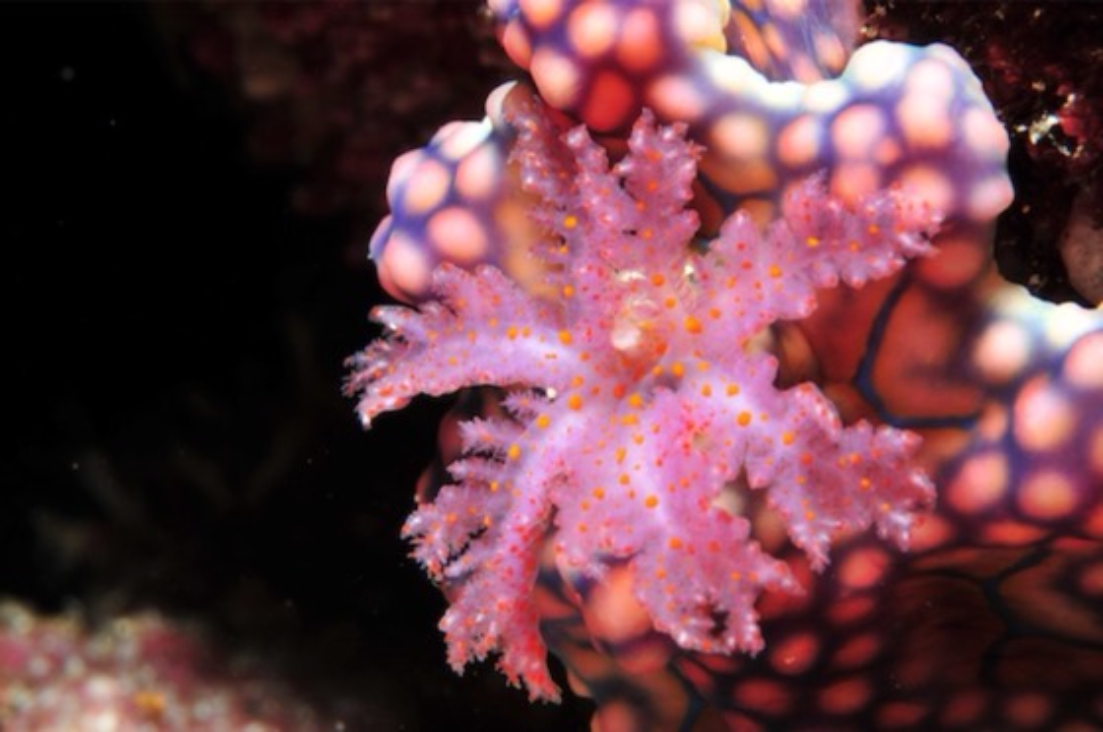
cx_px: 552
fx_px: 2754
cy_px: 366
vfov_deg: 15.2
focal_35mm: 90
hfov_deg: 22.6
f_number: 40
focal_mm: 60
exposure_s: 1/60
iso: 200
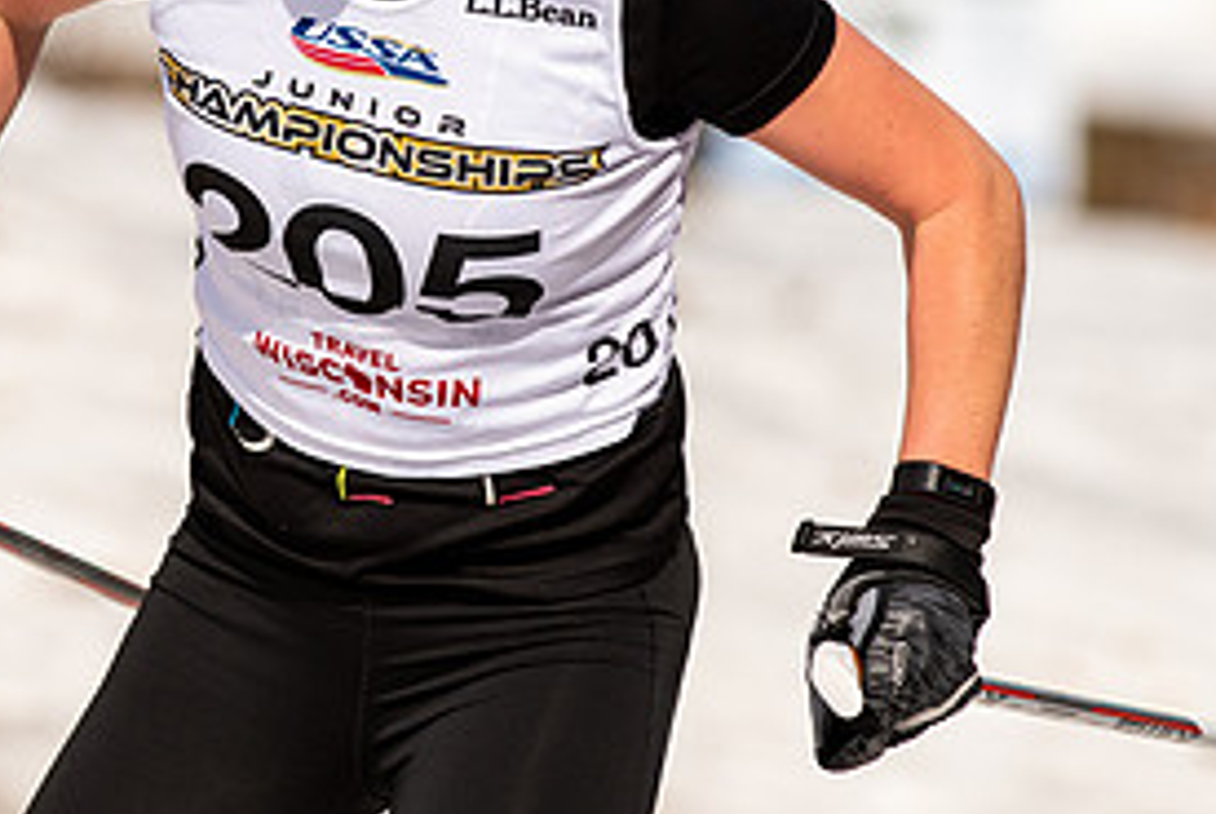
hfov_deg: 2.2
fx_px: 32089
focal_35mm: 949
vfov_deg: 1.5
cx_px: 336
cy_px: 254
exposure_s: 1/2500
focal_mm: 300
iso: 400
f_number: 5.6
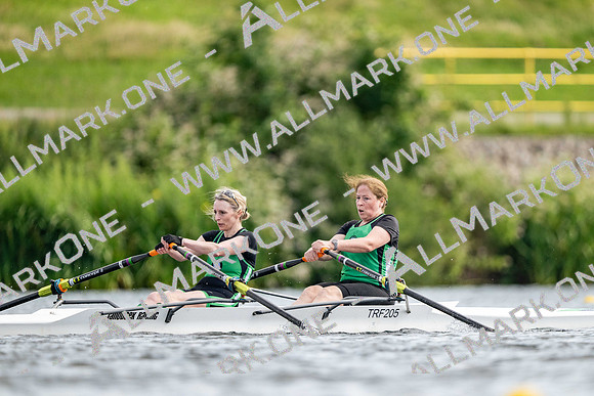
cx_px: 297
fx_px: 13863
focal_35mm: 840
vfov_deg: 1.6
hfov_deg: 2.5
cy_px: 198
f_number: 5.6
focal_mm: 840
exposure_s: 1/2500
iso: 1250
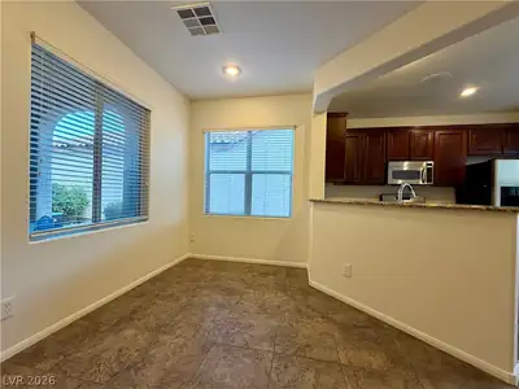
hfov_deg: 102.1
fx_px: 210
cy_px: 194
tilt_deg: +0.0
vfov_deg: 85.7
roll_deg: -2.4
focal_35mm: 14
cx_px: 260
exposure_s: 1/60
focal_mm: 2.22
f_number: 2.2
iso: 250
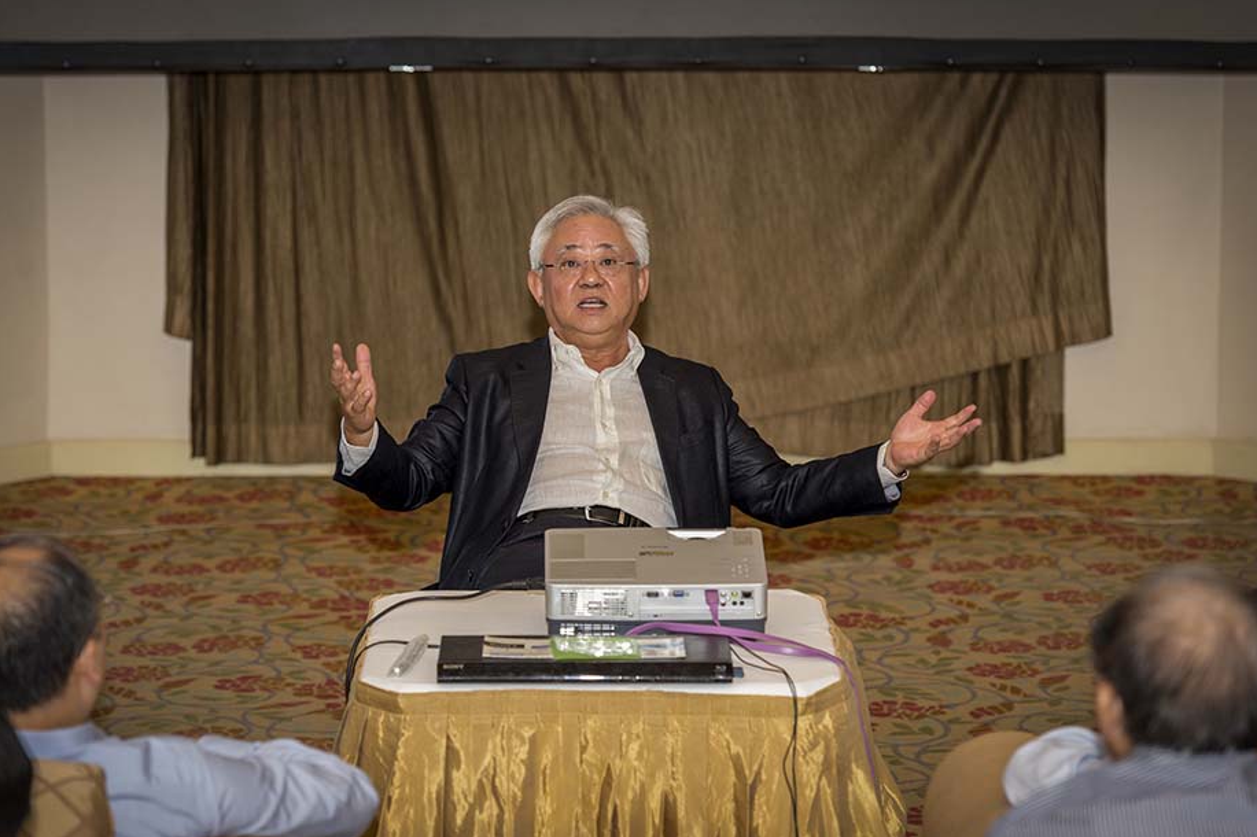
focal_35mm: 131
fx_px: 4572
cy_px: 425
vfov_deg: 10.5
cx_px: 611
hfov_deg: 15.7
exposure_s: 1/60
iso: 400
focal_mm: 125
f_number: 4.5
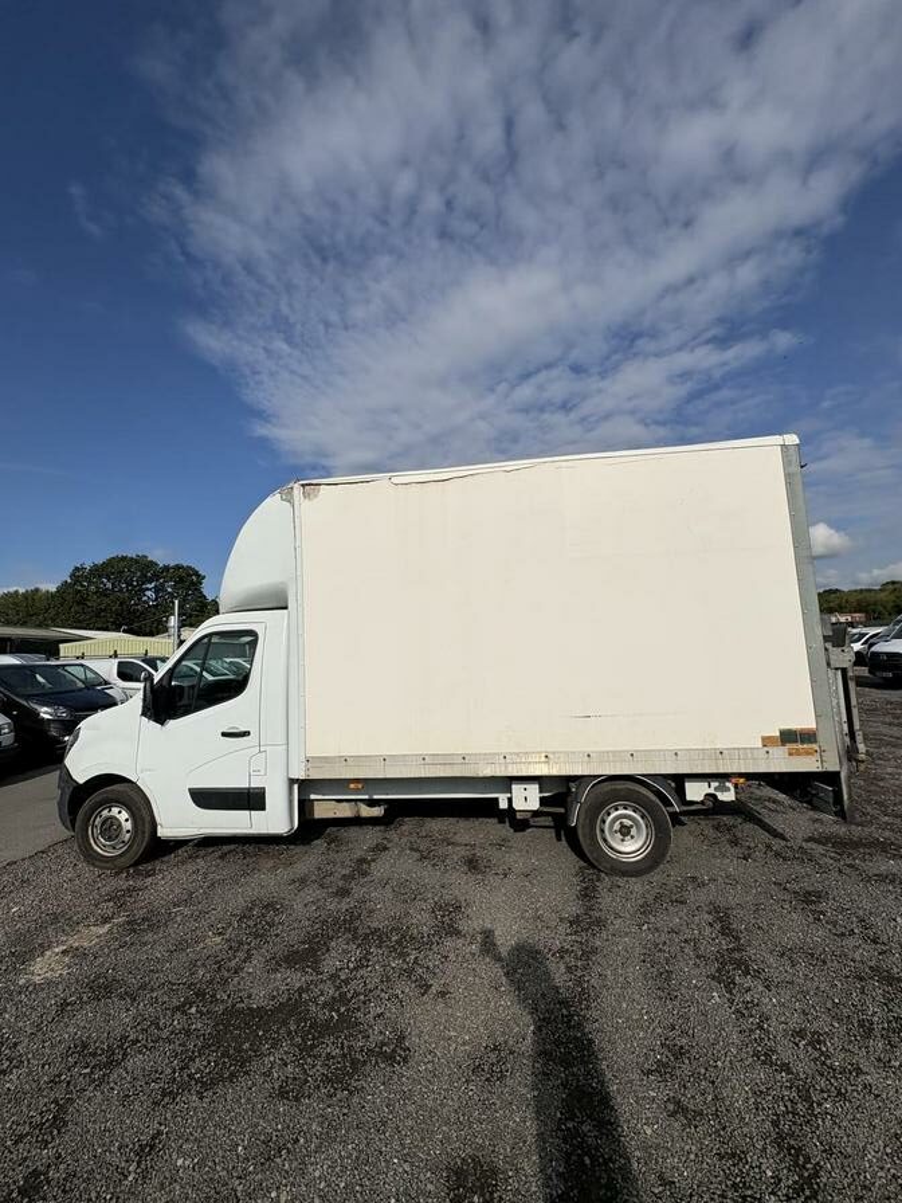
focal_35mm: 14
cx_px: 451
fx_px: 486
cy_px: 602
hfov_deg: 85.7
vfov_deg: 102.1
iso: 32
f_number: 2.2
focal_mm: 2.22
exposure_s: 1/6135
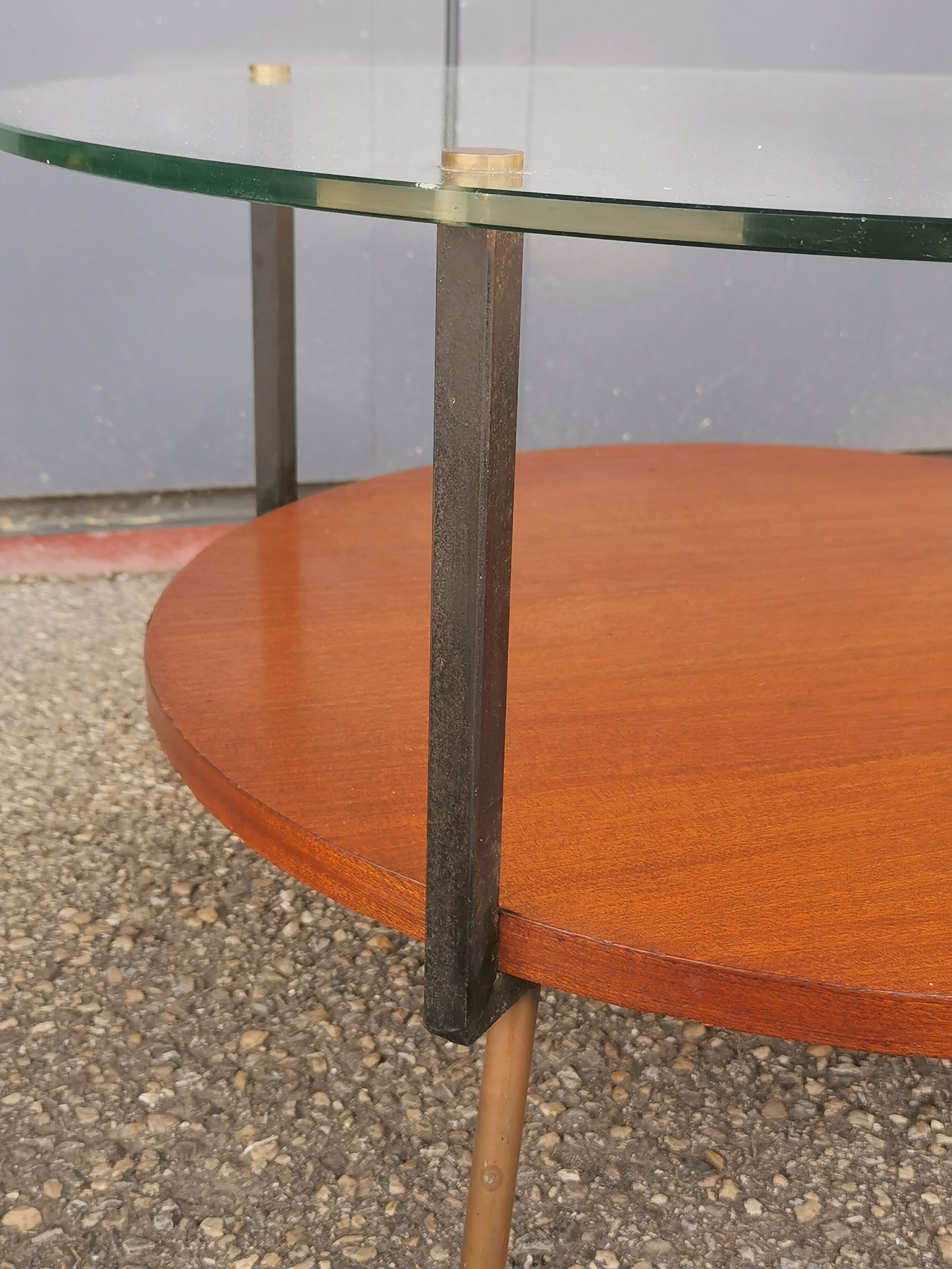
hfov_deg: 32.9
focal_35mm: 44
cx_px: 476
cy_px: 634
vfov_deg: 42.9
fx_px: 1613
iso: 50
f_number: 1.8
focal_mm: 5.58
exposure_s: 1/220
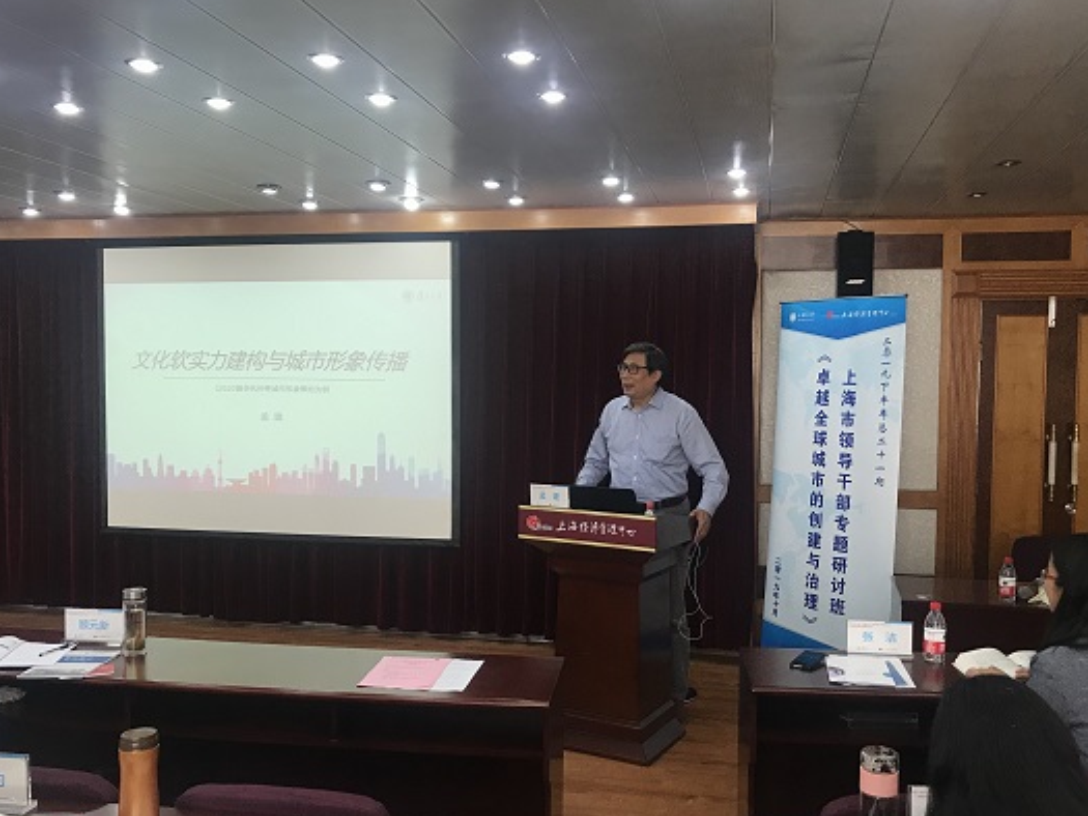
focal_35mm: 32
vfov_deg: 44.2
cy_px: 433
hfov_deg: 56.8
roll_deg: -0.2
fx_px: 1006
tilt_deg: -2.3
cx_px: 566
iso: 25
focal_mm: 3.99
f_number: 1.8
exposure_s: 1/33
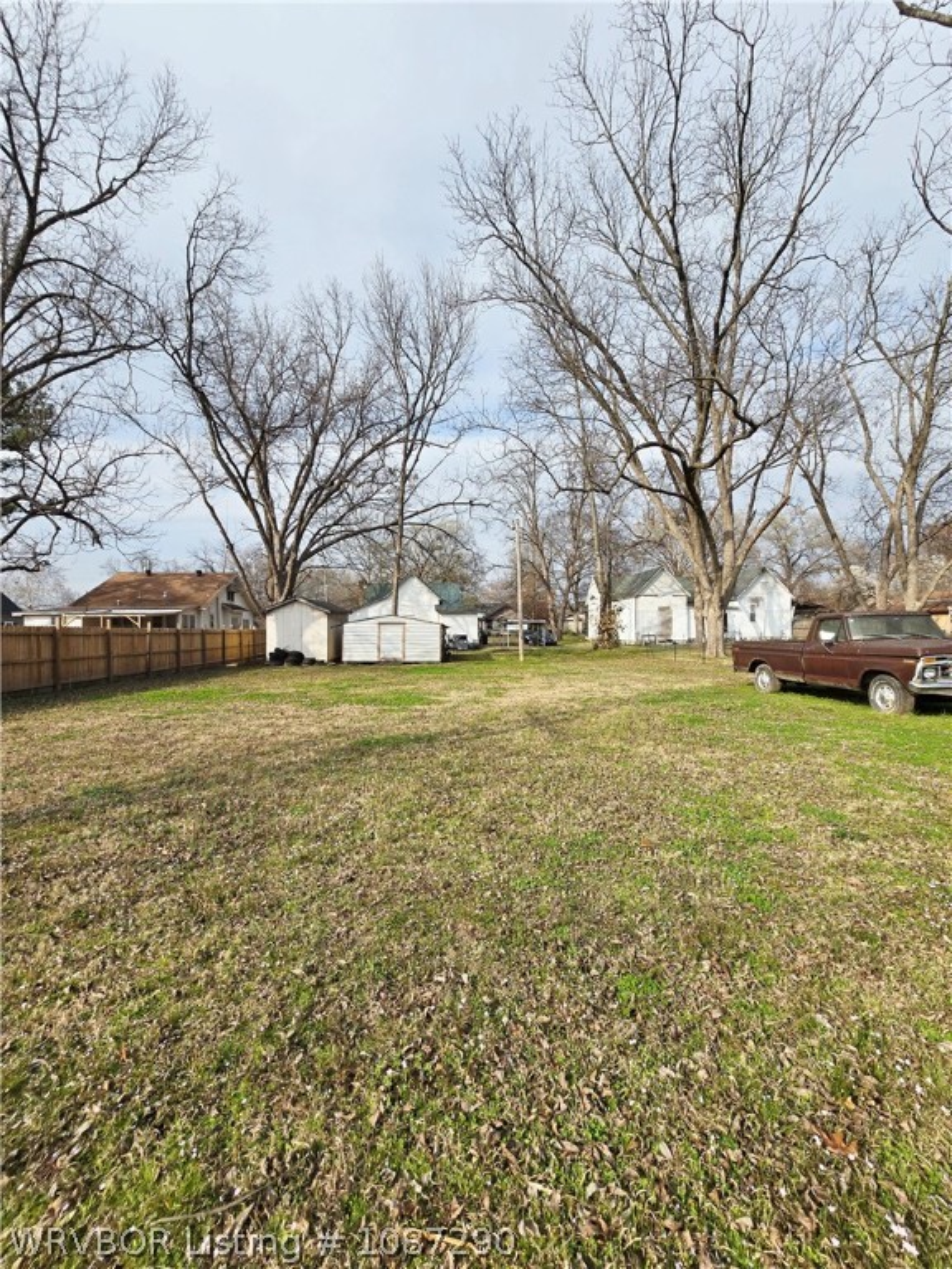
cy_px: 634
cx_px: 476
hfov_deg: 89.9
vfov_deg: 106.2
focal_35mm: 13
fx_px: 477
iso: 50
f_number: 2.2
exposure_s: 1/2000
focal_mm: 2.2
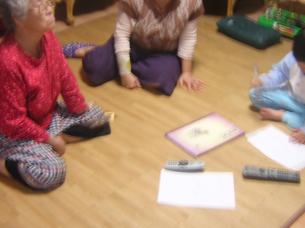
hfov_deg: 34.9
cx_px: 167
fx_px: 485
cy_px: 72
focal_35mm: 55
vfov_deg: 26.4
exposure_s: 1/3.5
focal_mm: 4.7
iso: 101
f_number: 2.6
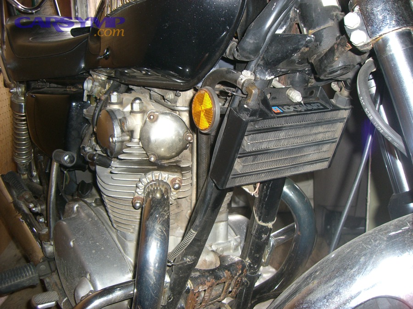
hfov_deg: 49.0
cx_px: 206
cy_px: 154
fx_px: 453
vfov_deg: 37.7
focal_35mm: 38
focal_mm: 6.2
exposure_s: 1/60
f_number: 2.7
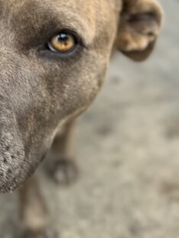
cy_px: 79
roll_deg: +6.3
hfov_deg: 21.6
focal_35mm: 66
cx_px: 10
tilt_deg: -21.3
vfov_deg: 29.2
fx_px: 455
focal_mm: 5.7
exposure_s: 1/431
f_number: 1.5
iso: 50
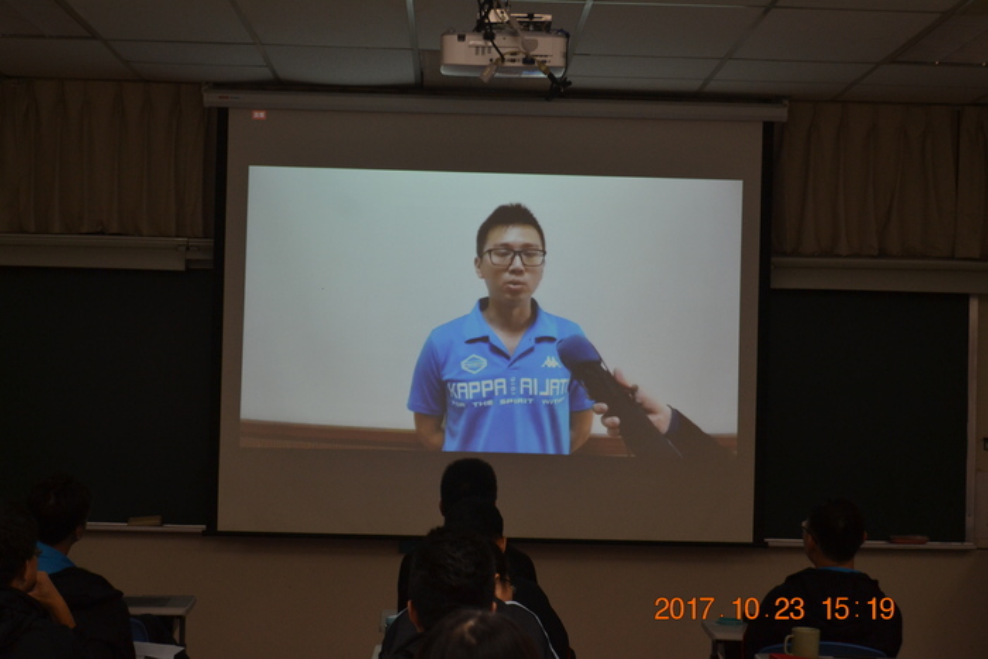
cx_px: 494
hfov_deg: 24.6
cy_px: 330
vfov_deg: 16.6
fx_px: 2264
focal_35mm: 82
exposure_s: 1/60
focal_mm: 55
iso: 500
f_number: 5.6
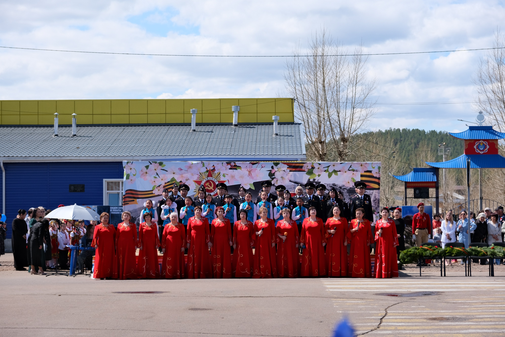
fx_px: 1164
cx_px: 252
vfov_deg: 16.5
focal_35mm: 83
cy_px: 168
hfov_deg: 24.5
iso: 320
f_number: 5.6
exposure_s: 1/850
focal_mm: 55
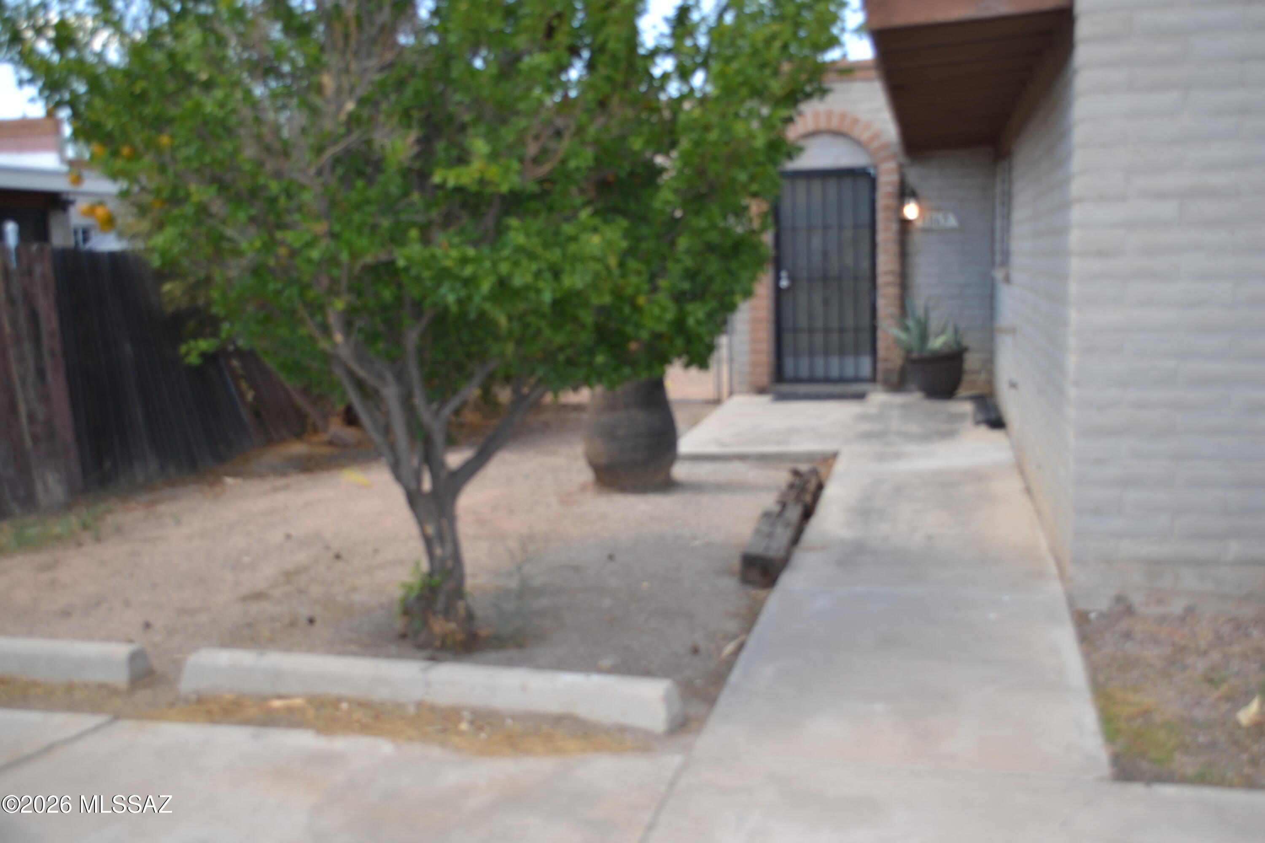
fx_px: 1265
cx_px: 632
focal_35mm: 36
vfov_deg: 36.9
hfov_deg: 53.1
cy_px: 422
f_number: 4
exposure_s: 1/200
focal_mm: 24
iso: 100
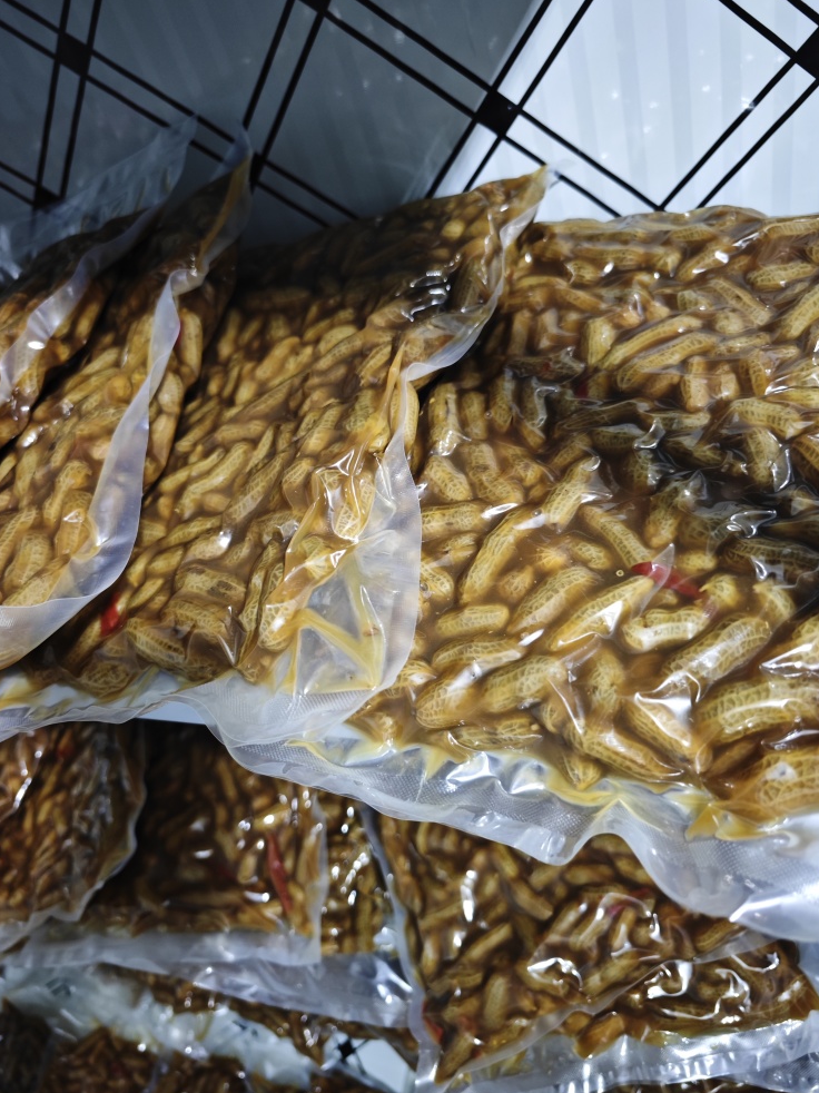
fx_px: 789
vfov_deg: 69.4
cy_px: 553
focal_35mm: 25
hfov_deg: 54.9
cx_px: 418
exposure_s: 1/25
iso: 1600
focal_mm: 8.7
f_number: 1.9
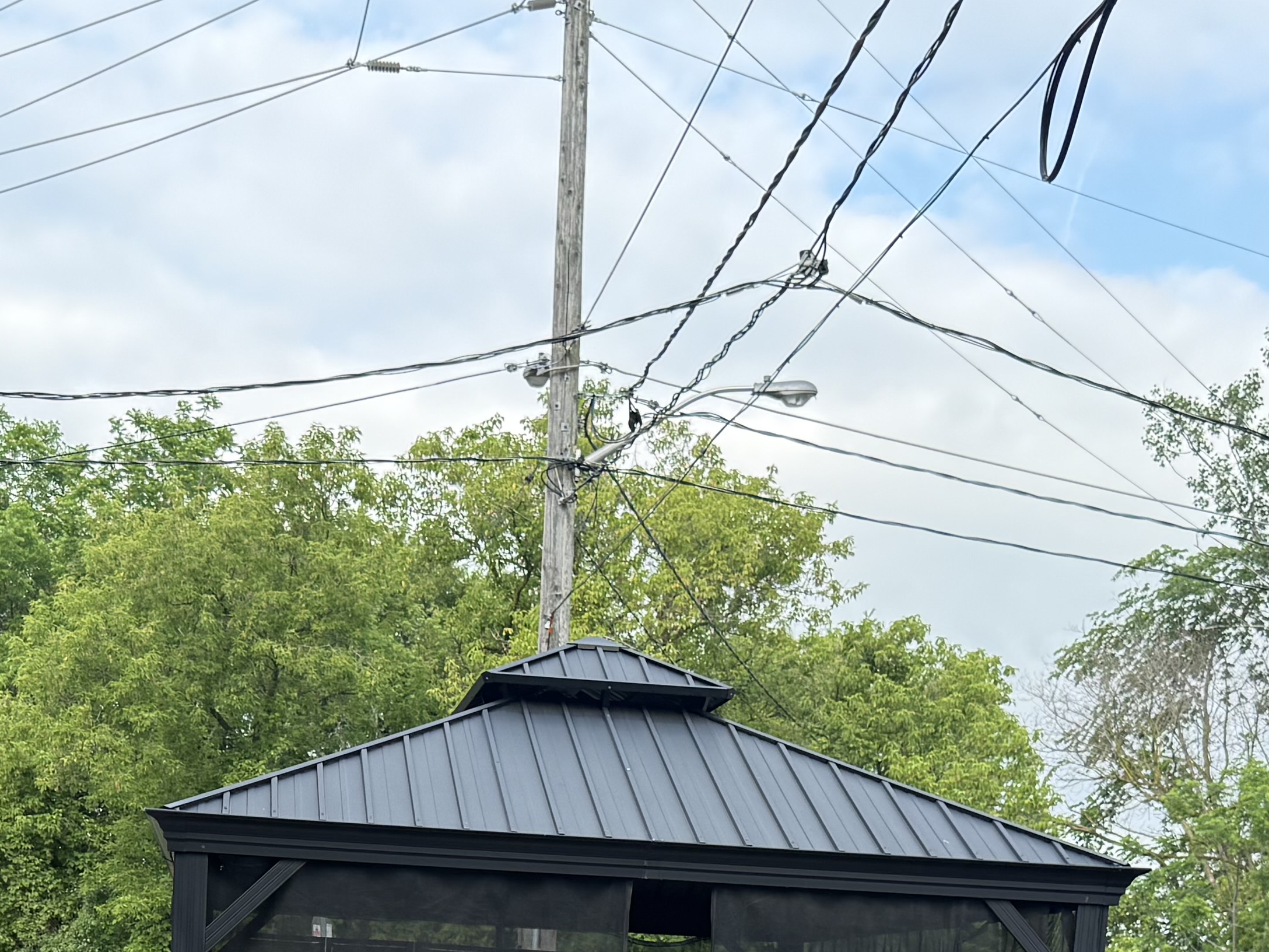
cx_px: 492
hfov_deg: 30.6
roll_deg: -2.5
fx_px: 2310
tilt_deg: -5.6
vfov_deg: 21.1
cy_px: 1242
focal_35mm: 63
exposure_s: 1/1385
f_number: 1.78
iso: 100
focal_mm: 6.76
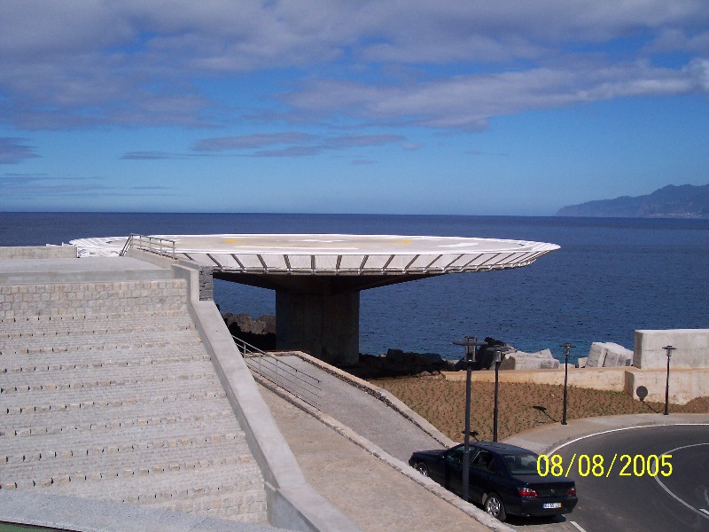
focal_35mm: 38
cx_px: 354
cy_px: 266
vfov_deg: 37.7
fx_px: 778
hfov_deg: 49.0
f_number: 4.8
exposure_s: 1/1000
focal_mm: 8
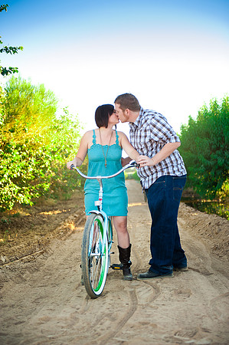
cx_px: 114
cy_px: 172
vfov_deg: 34.5
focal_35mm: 58
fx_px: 555
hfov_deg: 23.3
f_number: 2.8
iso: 200
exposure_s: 1/320
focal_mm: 58
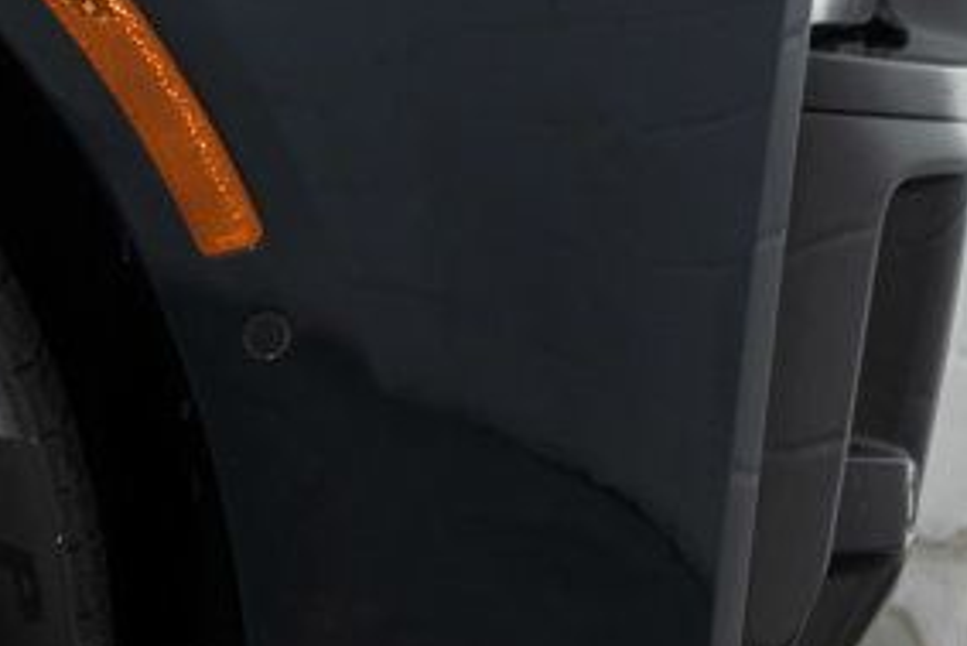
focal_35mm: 152
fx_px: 4085
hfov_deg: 12.7
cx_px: -577
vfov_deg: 9.0
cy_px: 603
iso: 320
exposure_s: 1/50
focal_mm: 28
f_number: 3.2
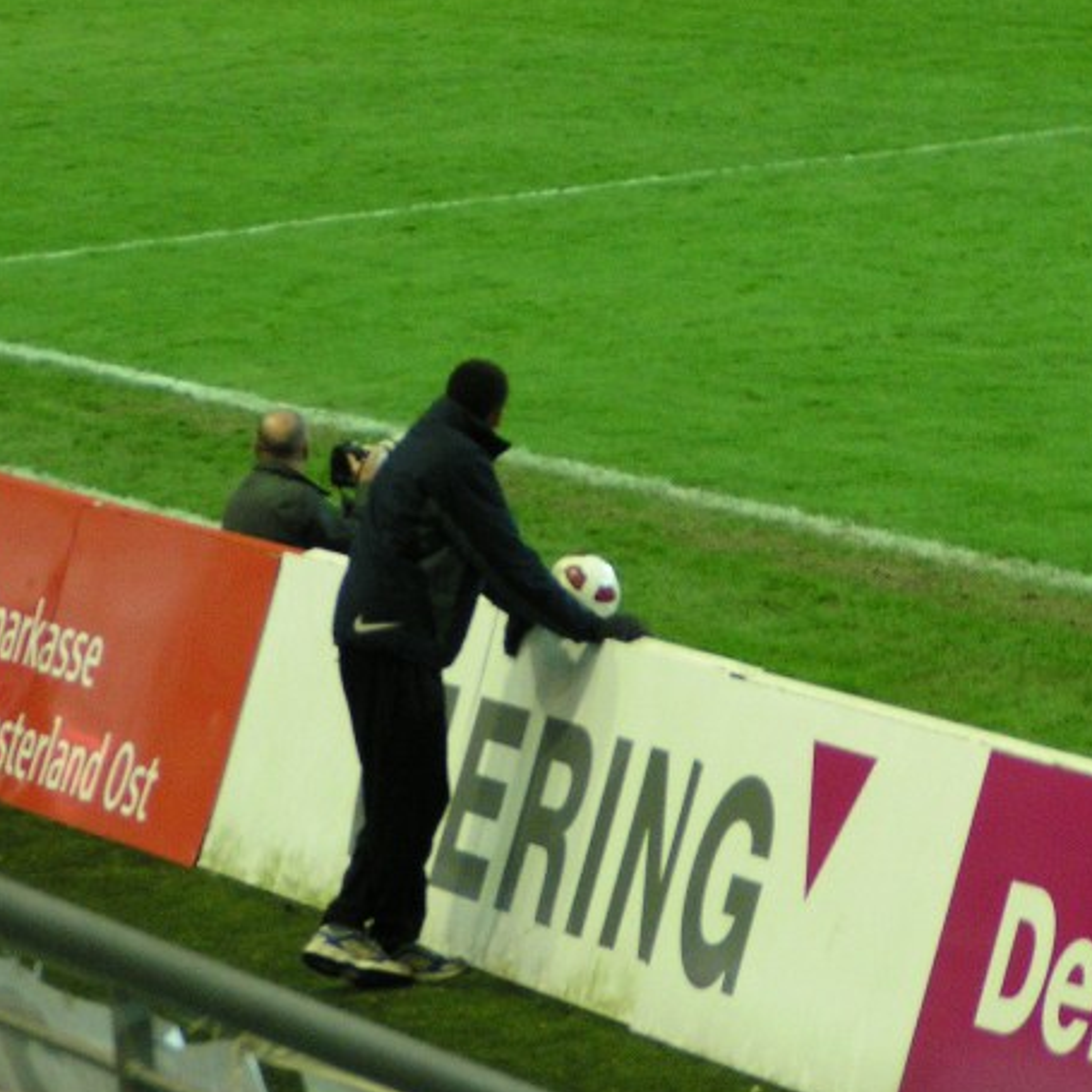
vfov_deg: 6.0
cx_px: 432
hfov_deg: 6.0
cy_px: 634
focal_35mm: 292
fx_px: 10422
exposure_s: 1/25
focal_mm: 28.8
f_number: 3.5
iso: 200
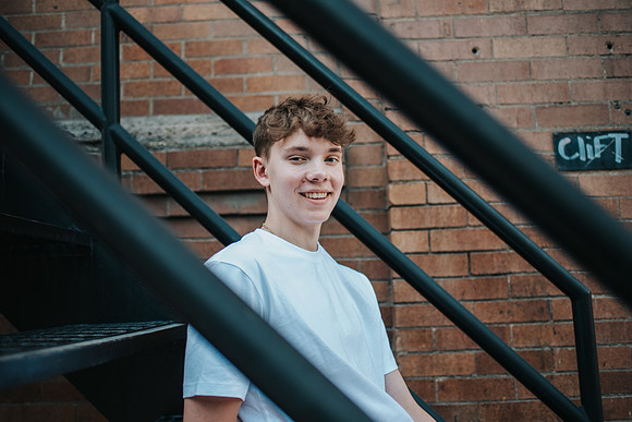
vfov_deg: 37.0
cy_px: 211
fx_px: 631
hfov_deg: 53.2
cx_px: 316
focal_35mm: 36
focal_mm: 35
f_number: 1.8
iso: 900
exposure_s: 1/1250
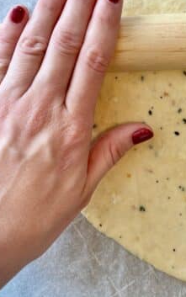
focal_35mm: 72
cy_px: 119
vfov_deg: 28.5
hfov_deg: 17.9
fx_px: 583
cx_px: 151
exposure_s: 1/120
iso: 64
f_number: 1.78
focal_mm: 6.86
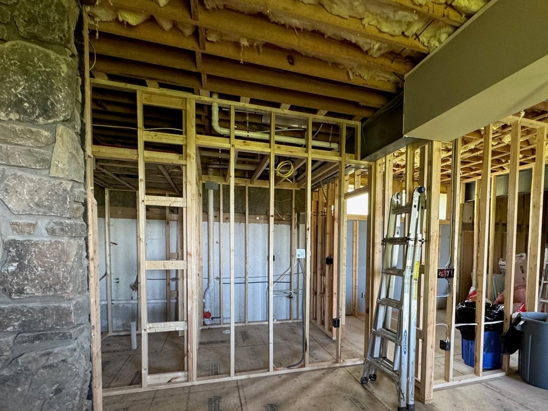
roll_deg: -0.7
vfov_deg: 64.8
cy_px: 262
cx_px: 328
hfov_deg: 80.8
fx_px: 317
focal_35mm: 20
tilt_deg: -3.8
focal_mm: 2.22
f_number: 2.2
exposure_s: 1/60
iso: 500
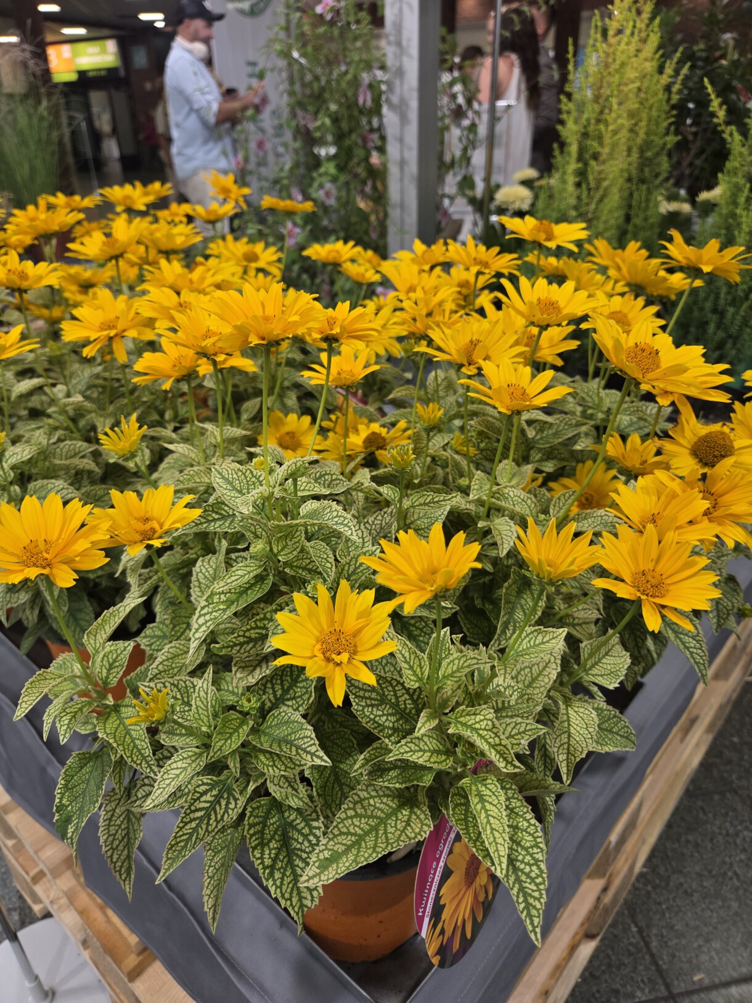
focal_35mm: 23
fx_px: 666
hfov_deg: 58.9
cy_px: 502
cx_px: 376
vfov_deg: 73.9
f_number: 1.8
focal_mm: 5.4
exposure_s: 1/100
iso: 50
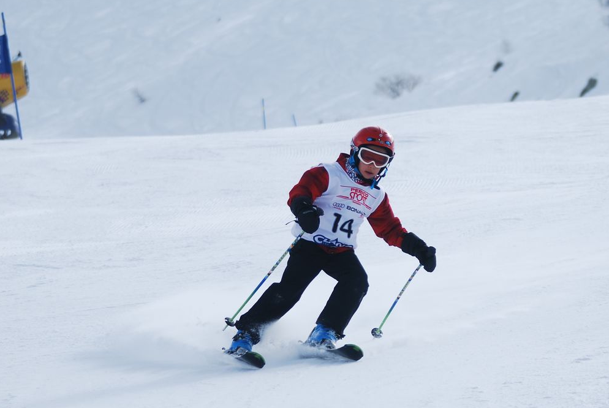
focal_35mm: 326
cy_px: 232
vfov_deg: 4.2
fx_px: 5520
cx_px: 448
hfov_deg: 6.3
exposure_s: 1/1000
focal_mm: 135
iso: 110
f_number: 5
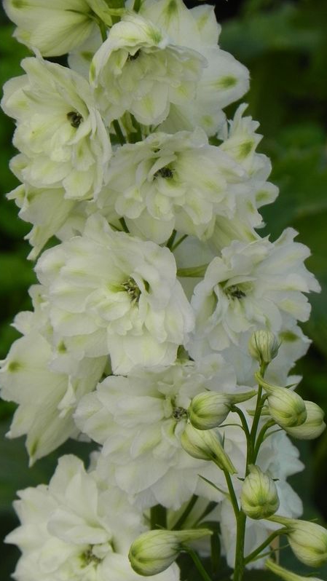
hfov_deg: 3.8
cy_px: 290
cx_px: 143
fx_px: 4901
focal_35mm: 318
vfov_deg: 6.8
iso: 160
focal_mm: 51.8
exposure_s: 1/250
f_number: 5
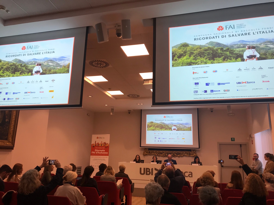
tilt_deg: +12.1
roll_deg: -2.0
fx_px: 222
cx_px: 137
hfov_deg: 63.4
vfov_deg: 49.7
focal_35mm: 28
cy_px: 102
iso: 25
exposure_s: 1/62
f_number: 1.8
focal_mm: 3.99
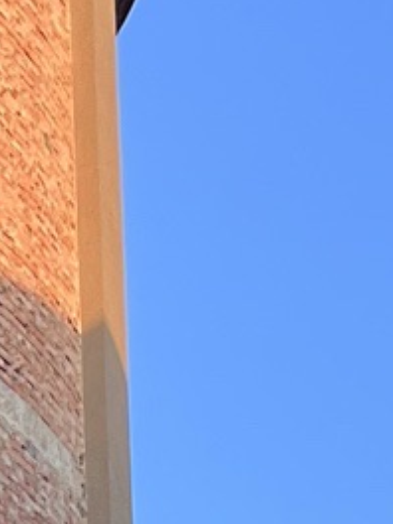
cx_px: -318
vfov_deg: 8.1
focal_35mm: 197
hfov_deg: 7.3
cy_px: 1719
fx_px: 2982
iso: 50
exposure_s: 1/340
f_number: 1.6
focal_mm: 5.1
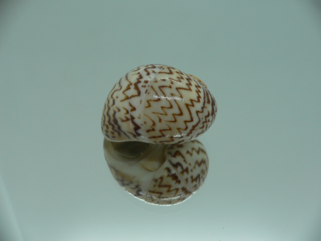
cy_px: 120
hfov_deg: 52.6
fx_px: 325
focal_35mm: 35
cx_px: 160
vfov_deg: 40.7
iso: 80
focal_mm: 4.6
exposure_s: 1/60
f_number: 2.8
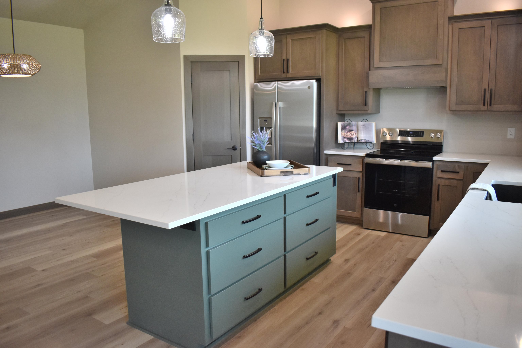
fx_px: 391
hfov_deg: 67.4
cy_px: 174
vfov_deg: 47.9
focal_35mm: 27
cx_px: 261
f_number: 3.5
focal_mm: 18
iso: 800
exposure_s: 1/250
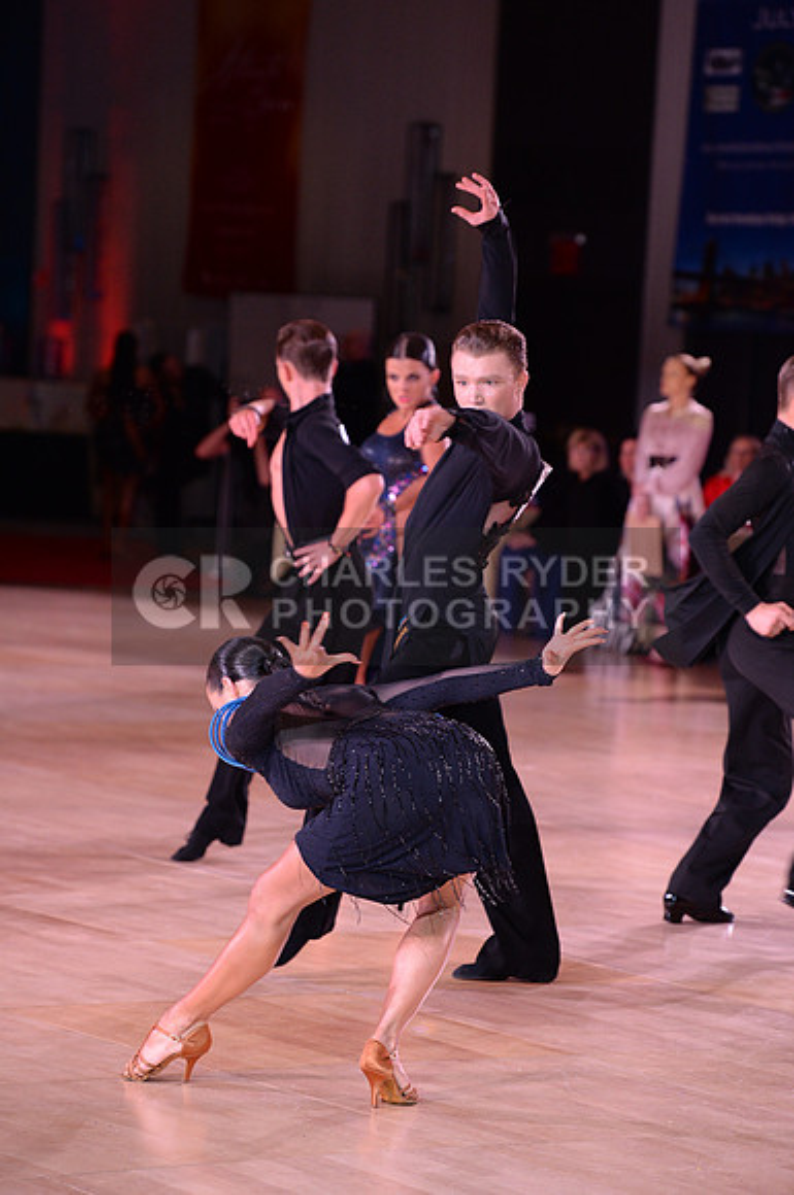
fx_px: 4645
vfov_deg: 14.7
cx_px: 397
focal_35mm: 140
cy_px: 598
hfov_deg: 9.8
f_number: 4
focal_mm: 140
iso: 2000
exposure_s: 1/250
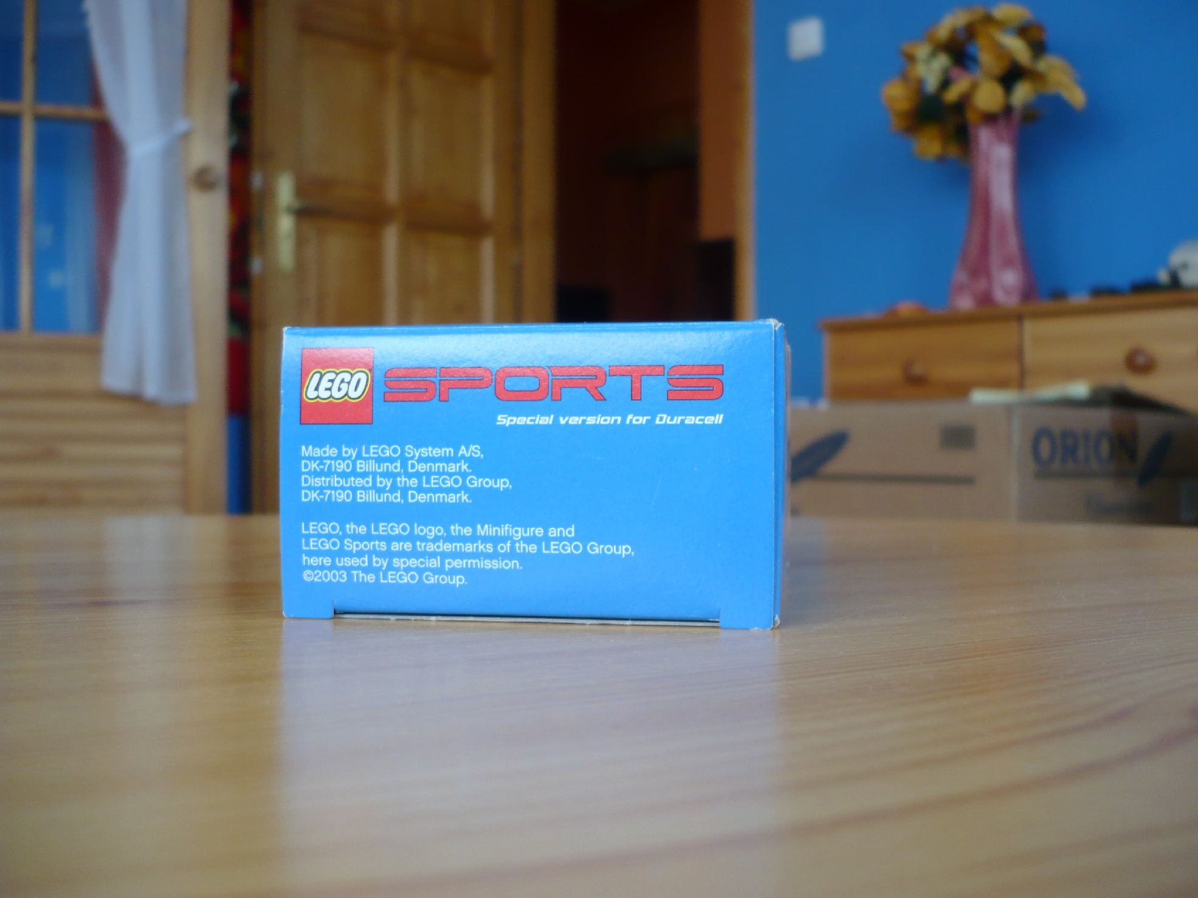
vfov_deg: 40.7
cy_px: 449
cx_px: 599
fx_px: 1211
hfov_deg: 52.6
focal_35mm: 35
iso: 100
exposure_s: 1/40
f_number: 2.8
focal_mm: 5.8
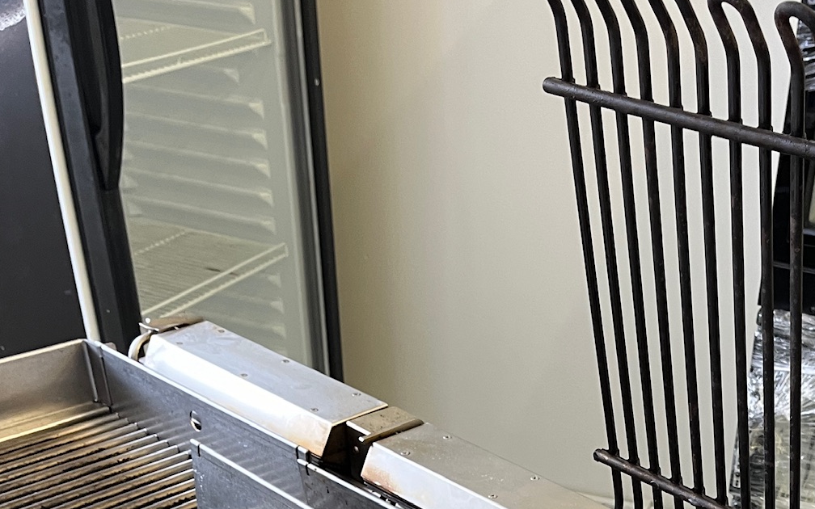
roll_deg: -3.0
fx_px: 1244
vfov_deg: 20.9
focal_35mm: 56
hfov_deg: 35.5
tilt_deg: -36.3
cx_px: 602
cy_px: 678
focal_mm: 5.1
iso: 160
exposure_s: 1/50
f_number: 1.6
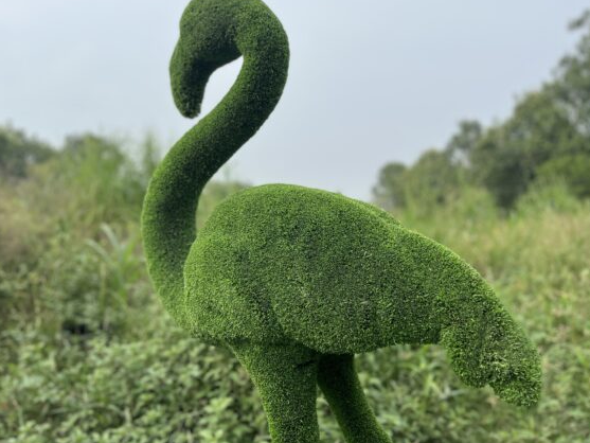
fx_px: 477
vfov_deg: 49.7
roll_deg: -1.3
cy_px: 212
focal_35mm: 28
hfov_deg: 63.4
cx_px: 280
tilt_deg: +5.3
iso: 50
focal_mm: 5.1
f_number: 1.6
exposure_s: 1/2967
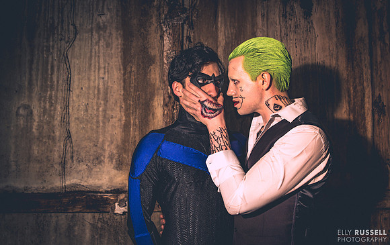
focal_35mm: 36
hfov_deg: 54.4
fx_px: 379
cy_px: 115
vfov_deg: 35.9
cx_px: 195
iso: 160
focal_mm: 35
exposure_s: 1/800
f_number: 5
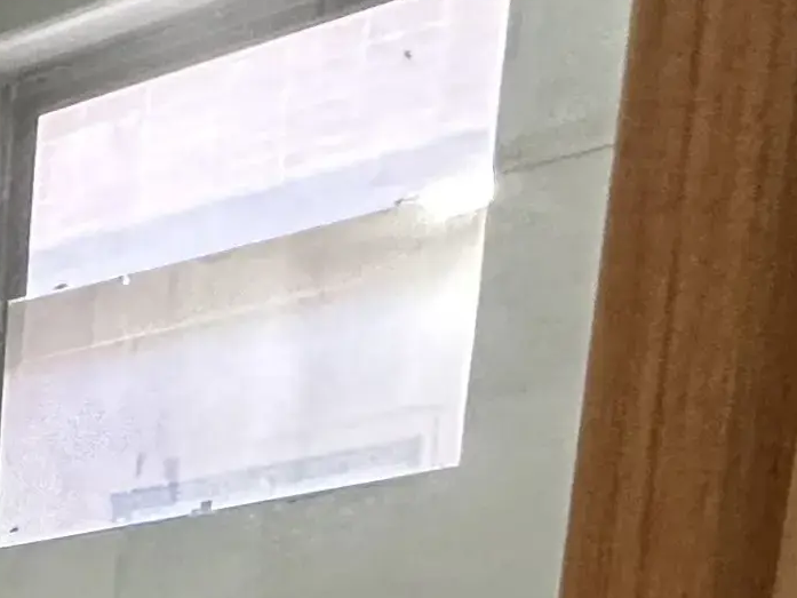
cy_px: 1419
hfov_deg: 17.0
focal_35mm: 81
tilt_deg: -12.9
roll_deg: +2.1
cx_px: -839
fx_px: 1865
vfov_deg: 13.5
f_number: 2.2
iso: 250
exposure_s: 1/99
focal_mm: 2.22
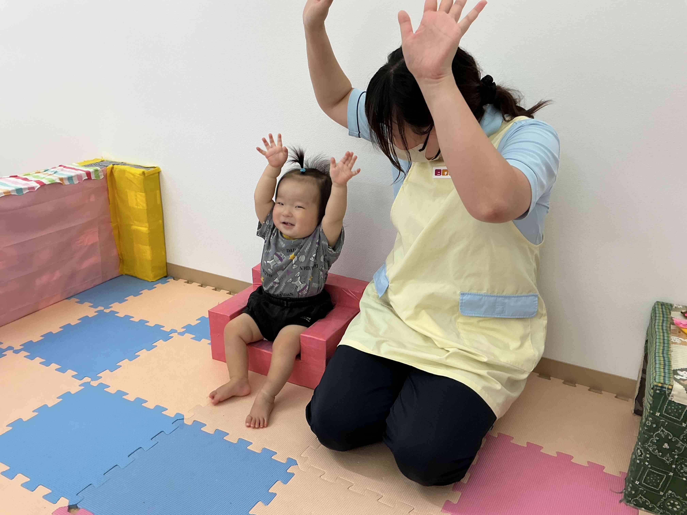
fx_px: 576
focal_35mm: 29
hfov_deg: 61.7
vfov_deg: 48.2
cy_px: 258
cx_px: 344
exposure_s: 1/60
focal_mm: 3
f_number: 1.8
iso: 32
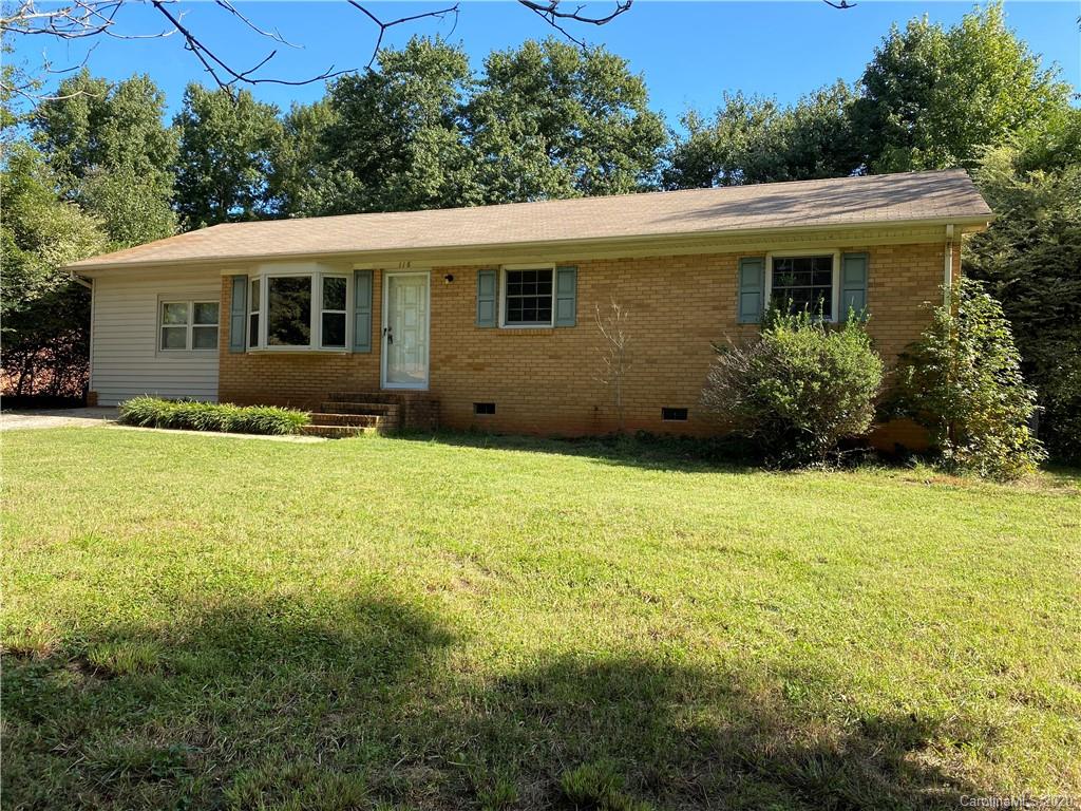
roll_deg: -1.6
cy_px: 406
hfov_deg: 67.3
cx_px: 540
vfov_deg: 53.1
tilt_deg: +0.2
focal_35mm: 26
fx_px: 812
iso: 32
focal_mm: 4.25
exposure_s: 1/827
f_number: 1.8
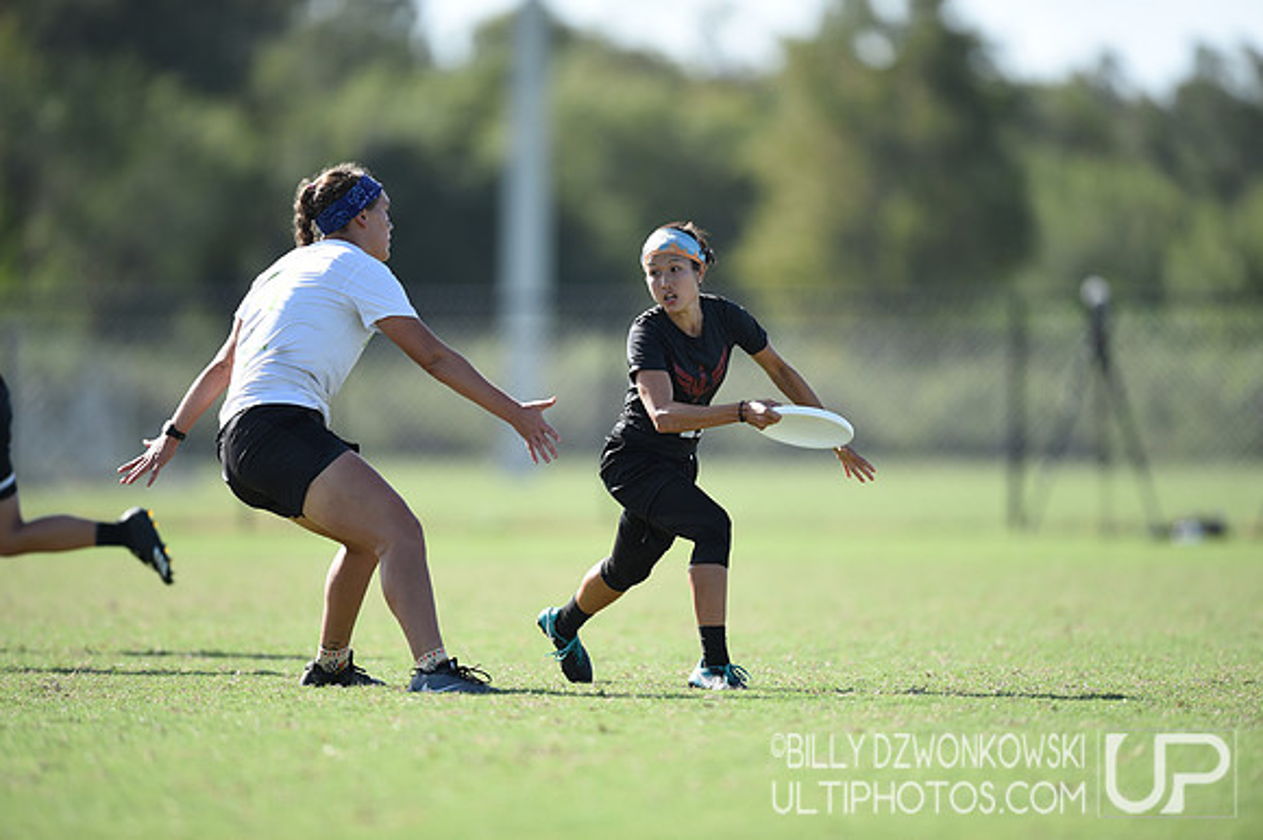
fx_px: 14025
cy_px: 420
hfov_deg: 5.2
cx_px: 632
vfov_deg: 3.4
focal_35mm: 400
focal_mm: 400
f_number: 2.8
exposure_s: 1/800
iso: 100
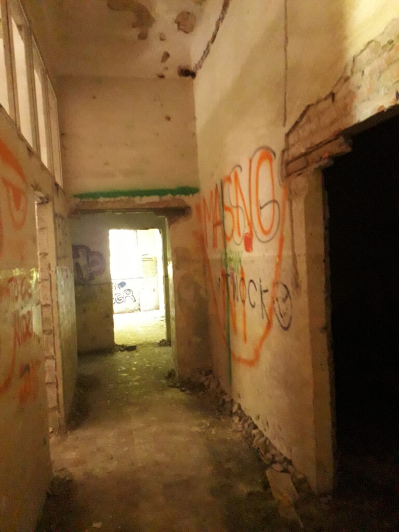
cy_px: 266
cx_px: 200
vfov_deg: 65.3
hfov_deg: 51.4
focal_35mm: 27
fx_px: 415
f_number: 1.9
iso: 800
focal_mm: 3.6
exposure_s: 1/20
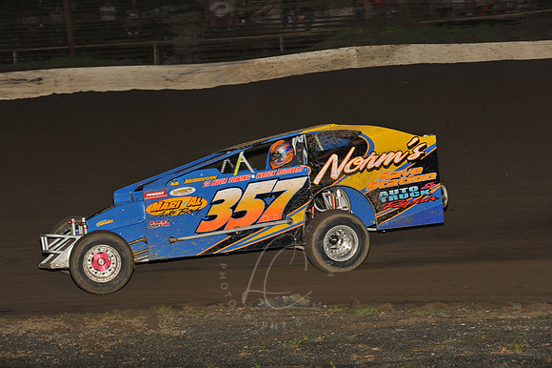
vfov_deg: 12.2
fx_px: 1716
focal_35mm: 112
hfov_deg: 18.3
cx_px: 276
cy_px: 184
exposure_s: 1/320
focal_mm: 112
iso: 800
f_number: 7.1
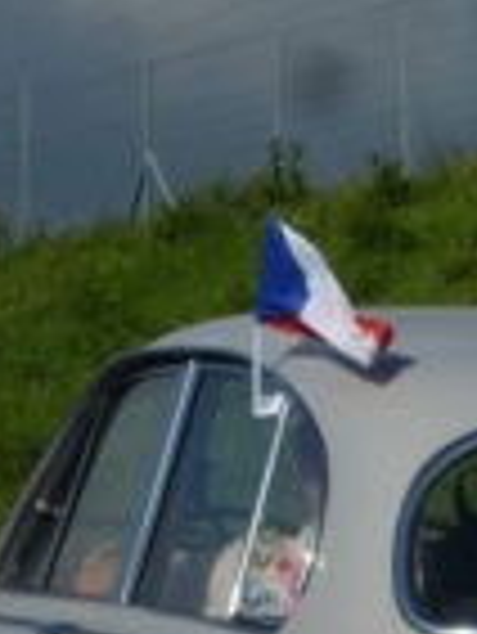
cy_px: 542
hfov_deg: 4.0
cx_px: 670
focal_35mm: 368
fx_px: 6751
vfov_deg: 5.4
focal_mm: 18.7
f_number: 5
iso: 100
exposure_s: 1/1300
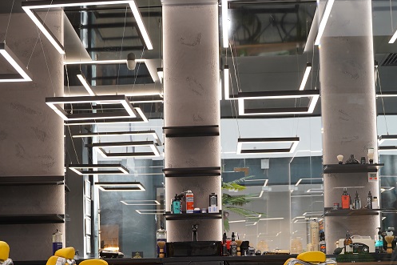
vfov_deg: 21.0
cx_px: 214
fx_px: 694
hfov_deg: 31.9
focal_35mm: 63
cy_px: 250
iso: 160
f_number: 3.5
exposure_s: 1/60
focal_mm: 29
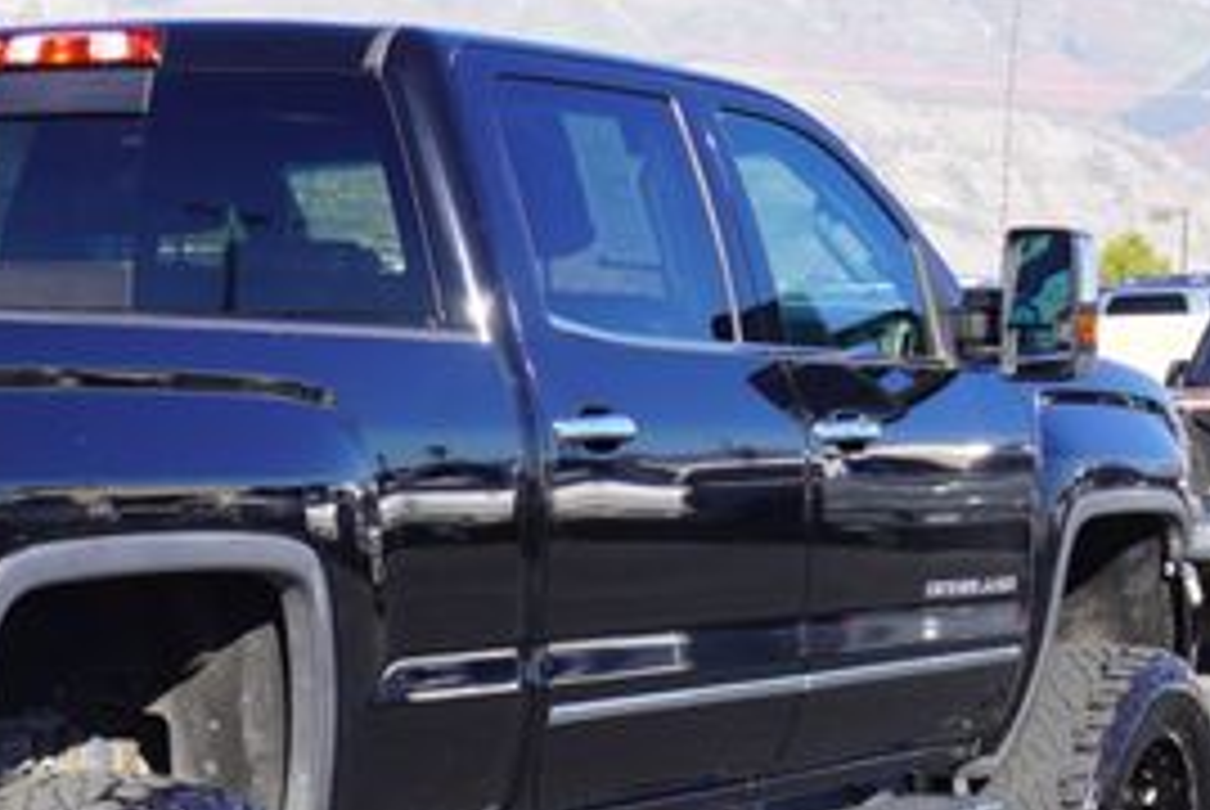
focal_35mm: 107
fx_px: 3600
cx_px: -22
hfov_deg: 18.5
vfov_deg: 12.7
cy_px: 801
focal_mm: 30
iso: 100
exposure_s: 1/100
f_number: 8
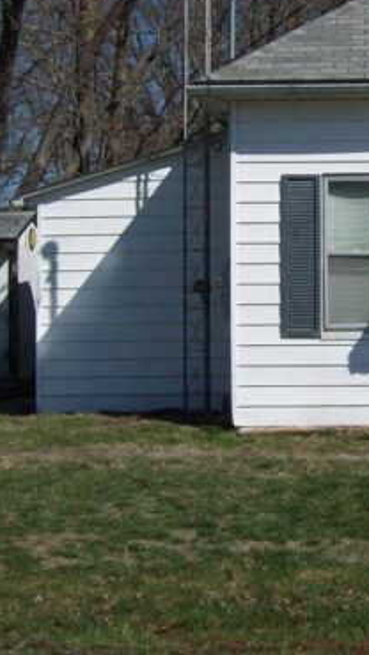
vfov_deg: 24.9
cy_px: 250
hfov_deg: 14.0
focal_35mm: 85
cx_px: 392
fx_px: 1476
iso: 80
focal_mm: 6
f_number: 4.8
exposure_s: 1/1238
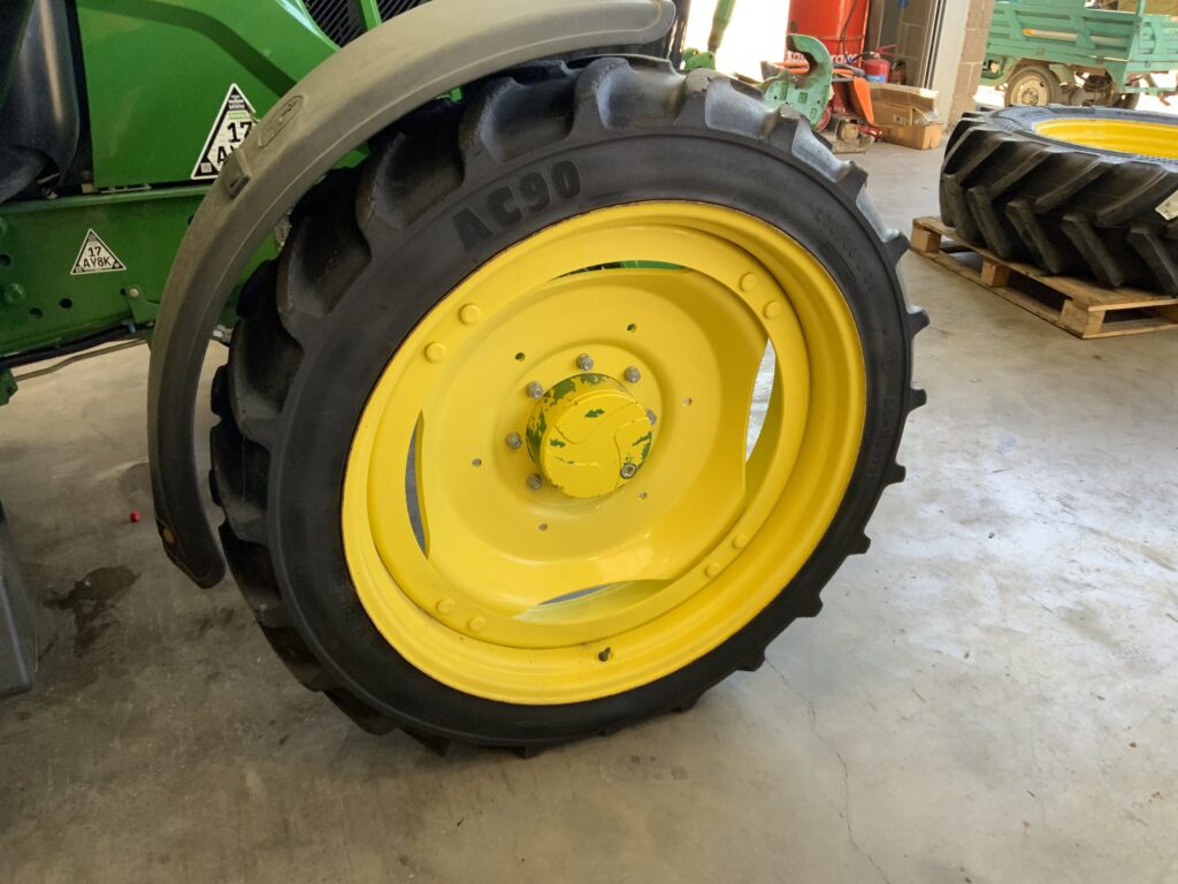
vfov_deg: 48.2
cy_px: 442
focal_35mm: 29
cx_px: 589
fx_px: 987
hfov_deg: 61.7
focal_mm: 3
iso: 50
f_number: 1.8
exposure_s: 1/122
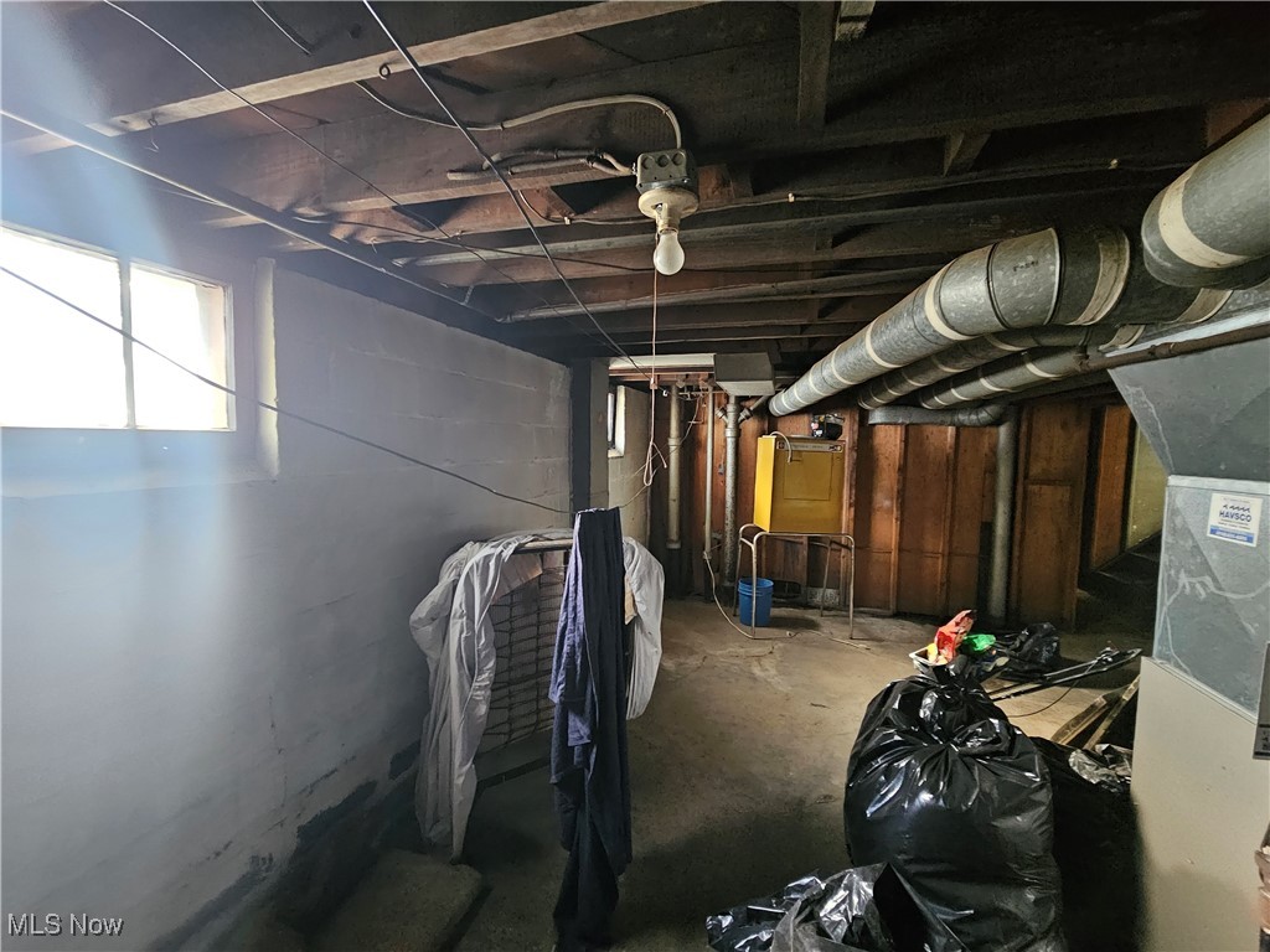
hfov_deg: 106.2
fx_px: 477
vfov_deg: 89.9
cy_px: 476
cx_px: 635
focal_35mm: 13
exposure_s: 1/24
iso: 1000
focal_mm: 2.2
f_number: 2.2
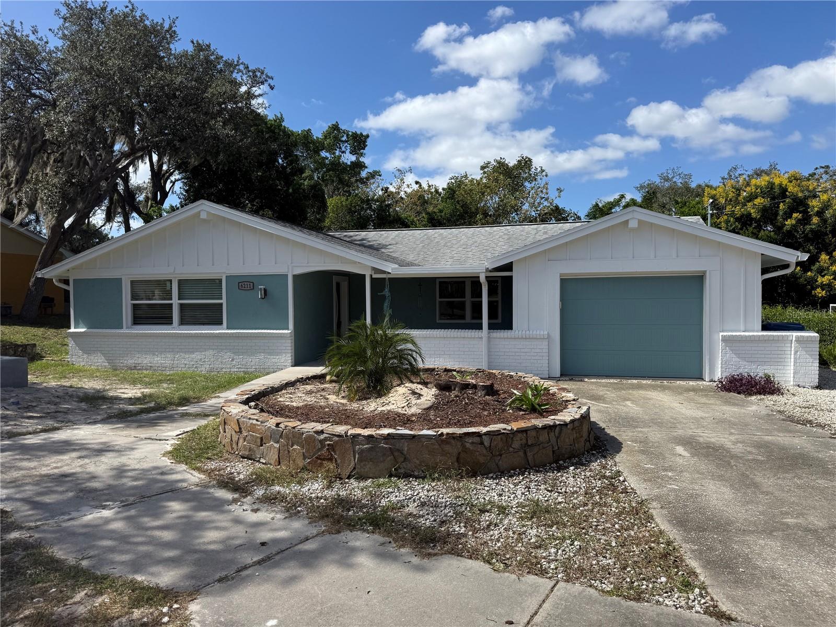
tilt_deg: -2.5
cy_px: 314
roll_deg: +0.7
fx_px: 580
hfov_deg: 71.6
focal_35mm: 24
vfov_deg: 56.8
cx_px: 418
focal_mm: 6.76
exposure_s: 1/4673
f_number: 1.78
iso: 80
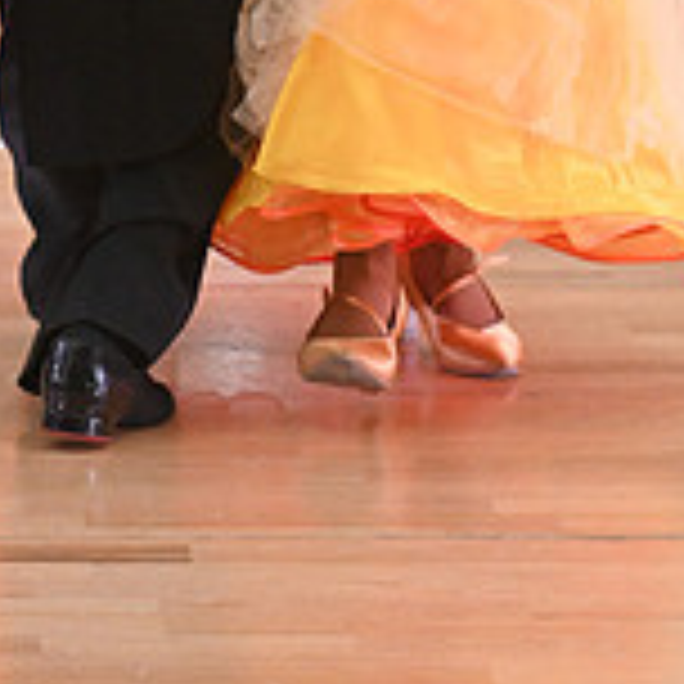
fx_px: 7959
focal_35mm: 356
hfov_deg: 4.9
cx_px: -16
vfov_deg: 4.9
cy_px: -526
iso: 3200
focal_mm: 110
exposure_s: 1/400
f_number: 5
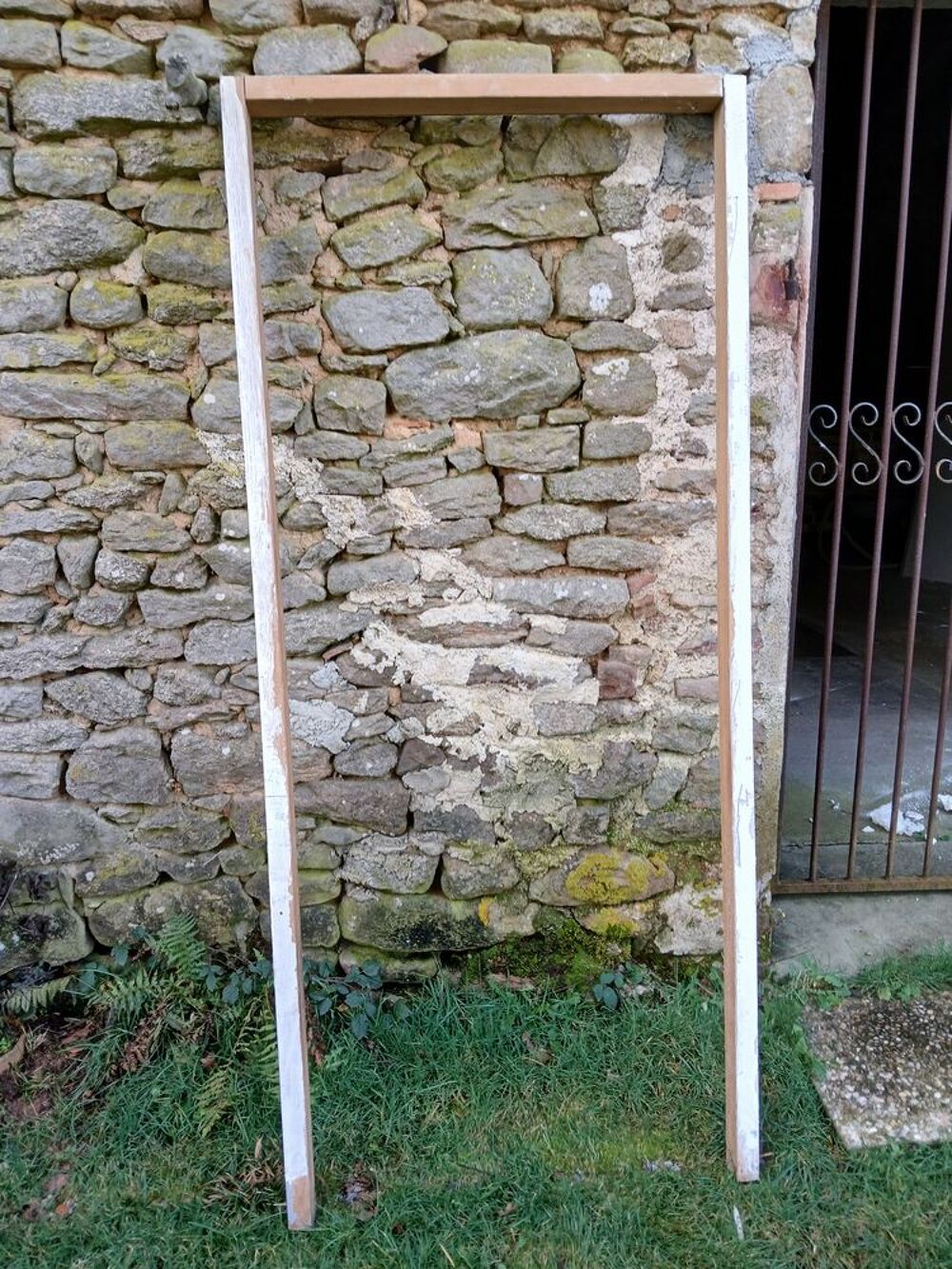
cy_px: 634
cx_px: 476
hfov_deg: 53.1
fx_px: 953
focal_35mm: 26
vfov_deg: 67.3
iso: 32
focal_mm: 3.98
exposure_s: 1/50
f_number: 1.8
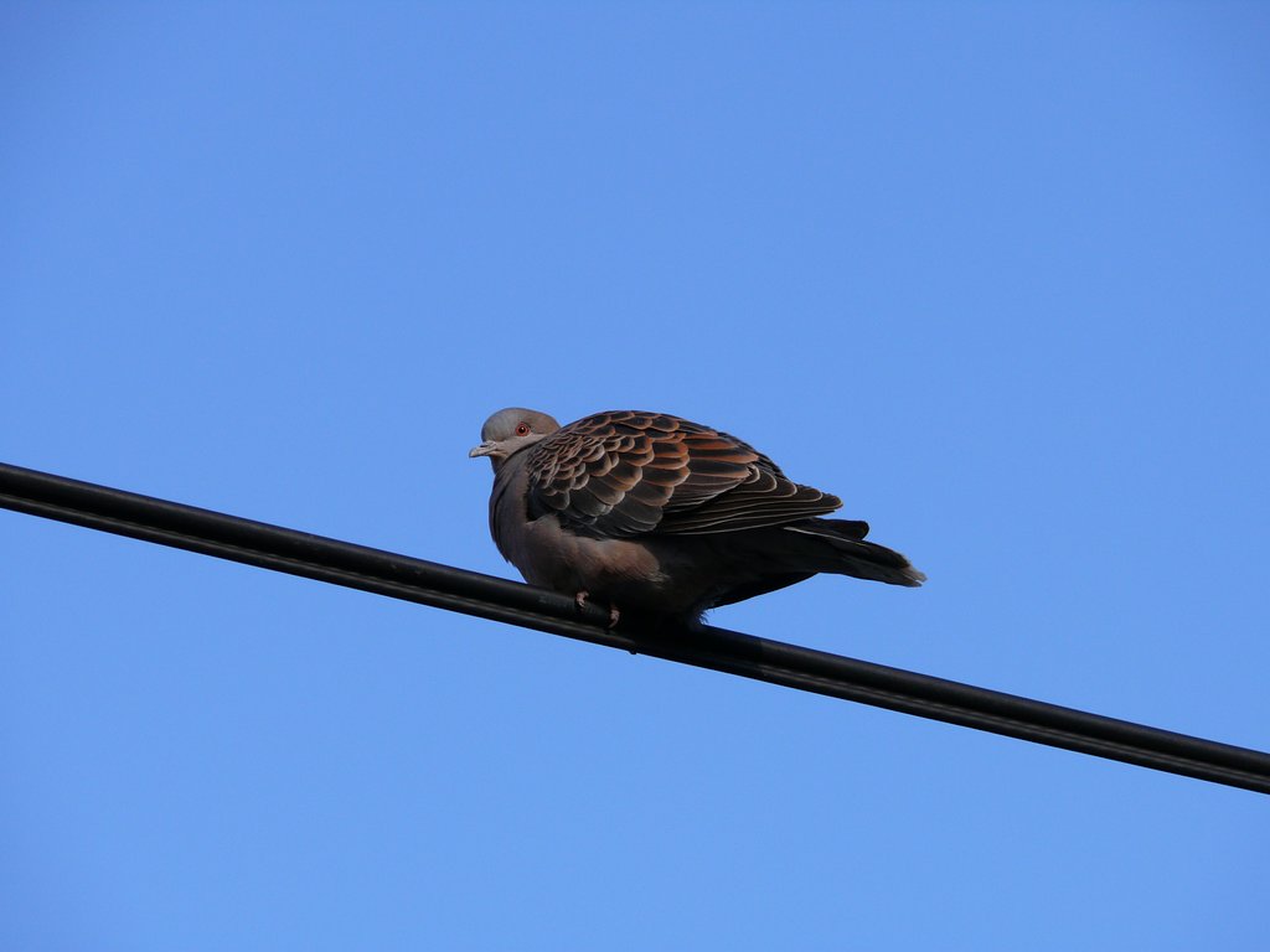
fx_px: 12804
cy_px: 476
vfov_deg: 4.3
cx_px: 635
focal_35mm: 349
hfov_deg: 5.7
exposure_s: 1/250
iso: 100
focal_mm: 73.8
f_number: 5.6
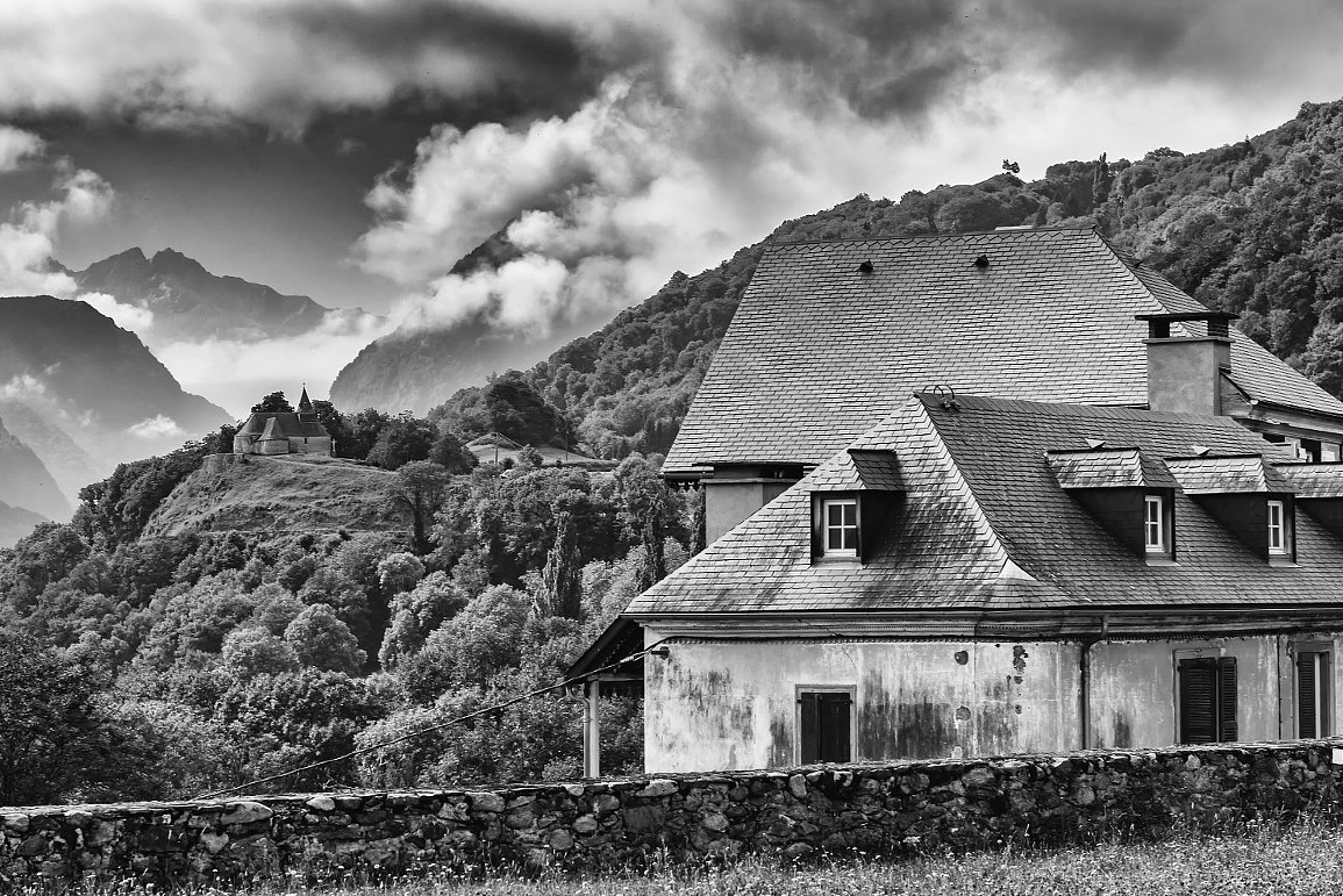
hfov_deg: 21.0
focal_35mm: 97
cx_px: 550
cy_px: 440
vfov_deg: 14.1
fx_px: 3620
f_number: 10
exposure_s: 1/125
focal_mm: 70
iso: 100
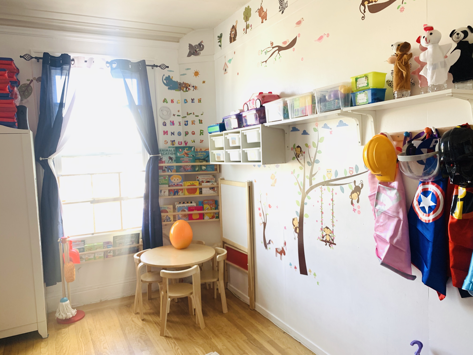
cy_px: 178
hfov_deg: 67.3
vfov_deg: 53.1
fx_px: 355
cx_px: 236
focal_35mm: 26
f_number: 1.8
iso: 200
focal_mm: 4.25
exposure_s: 1/60
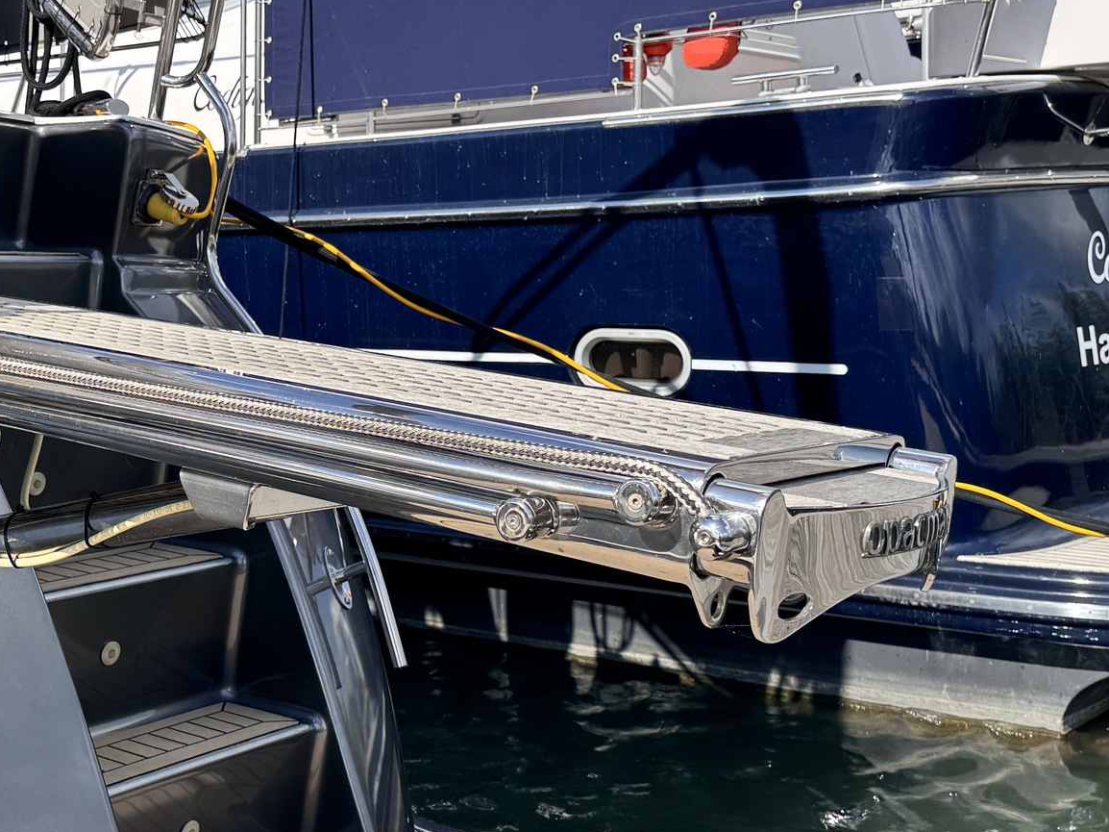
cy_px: 446
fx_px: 1666
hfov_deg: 36.3
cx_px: 329
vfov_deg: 28.0
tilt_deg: -5.1
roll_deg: +1.3
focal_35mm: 52
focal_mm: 6.76
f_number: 1.78
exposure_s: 1/3413
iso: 80
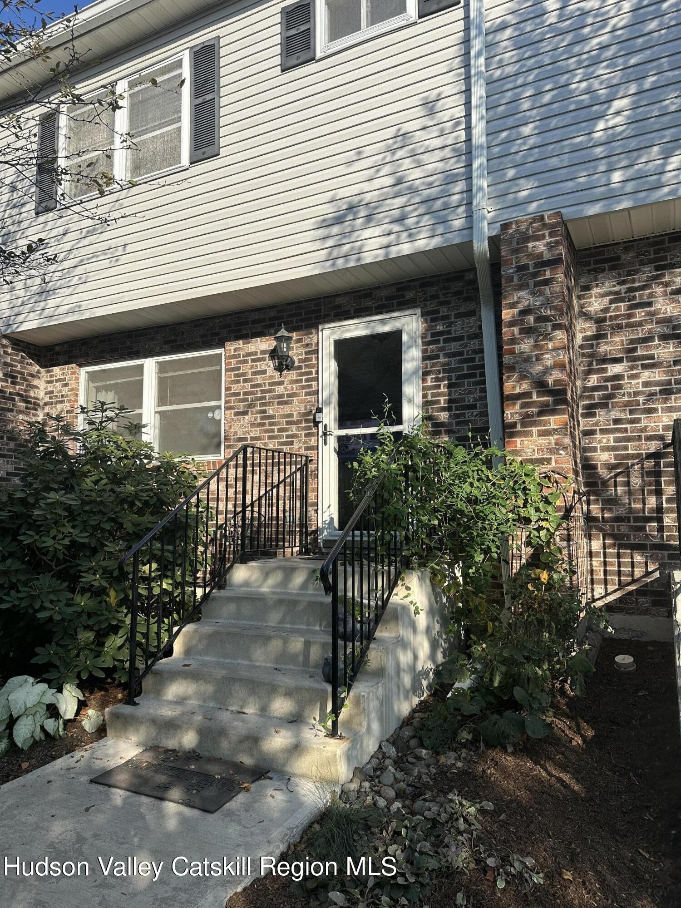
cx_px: 340
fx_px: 630
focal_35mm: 24
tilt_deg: +5.6
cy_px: 454
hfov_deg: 56.8
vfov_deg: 71.6
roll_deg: -1.1
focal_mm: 6.86
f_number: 1.78
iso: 80
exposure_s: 1/3356
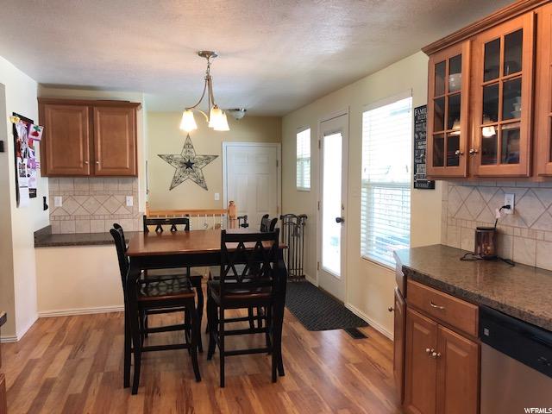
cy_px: 207
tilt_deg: -4.6
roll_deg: -0.4
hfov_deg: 63.4
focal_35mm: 28
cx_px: 276
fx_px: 446
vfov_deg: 49.7
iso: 40
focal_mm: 4
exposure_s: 1/24
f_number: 1.8
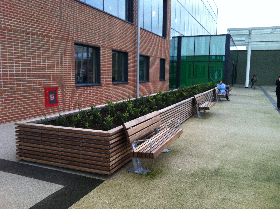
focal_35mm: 35
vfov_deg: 40.6
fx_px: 283
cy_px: 104
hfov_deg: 52.7
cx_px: 140
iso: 125
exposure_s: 1/120
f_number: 2.8
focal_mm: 3.85
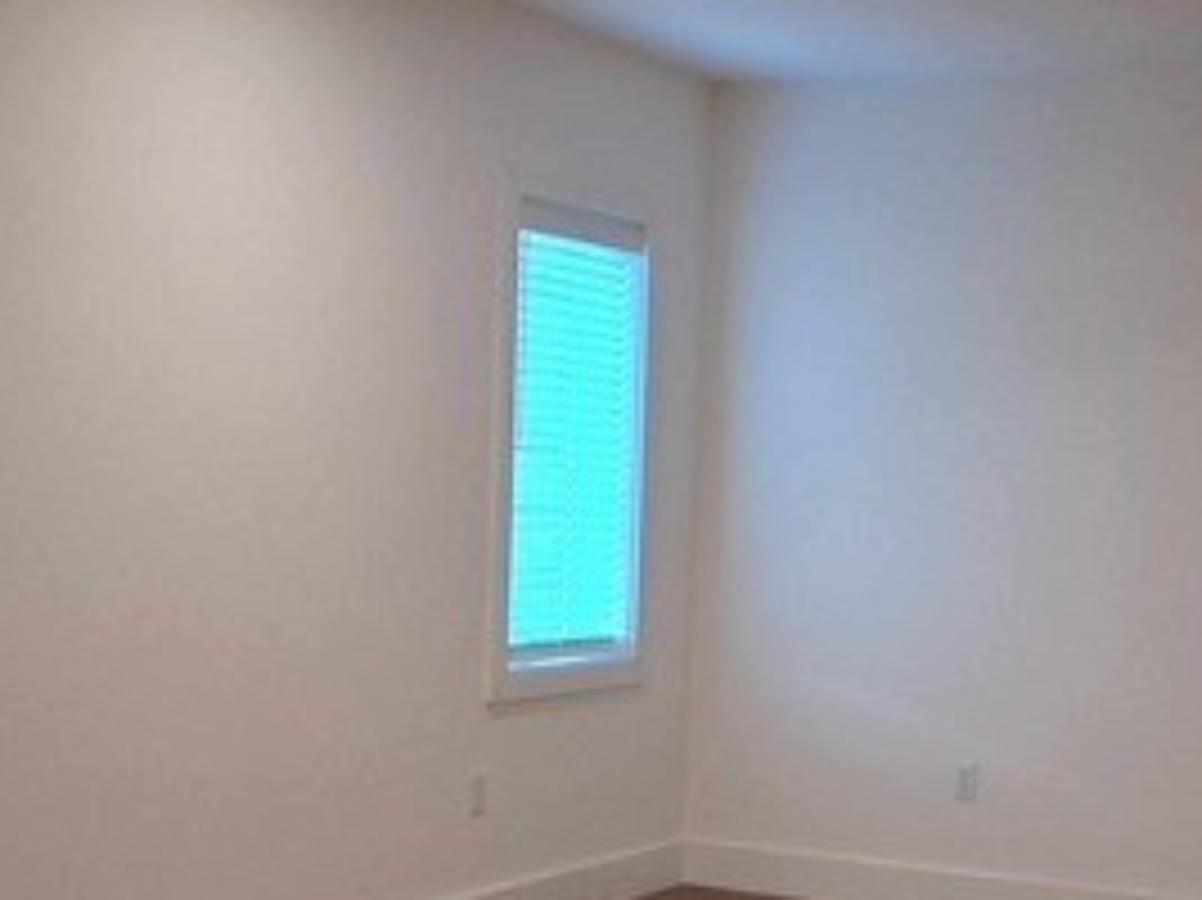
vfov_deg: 22.4
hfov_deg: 29.5
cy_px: 626
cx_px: 871
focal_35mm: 65
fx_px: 2256
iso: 320
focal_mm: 3.98
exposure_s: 1/60
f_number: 1.8
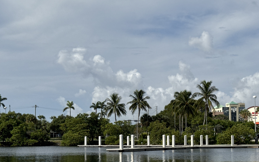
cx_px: 159
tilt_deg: +1.6
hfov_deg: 28.5
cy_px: 127
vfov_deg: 18.0
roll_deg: -0.5
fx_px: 508
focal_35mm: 72
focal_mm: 6.76
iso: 80
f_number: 1.78
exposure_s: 1/10526
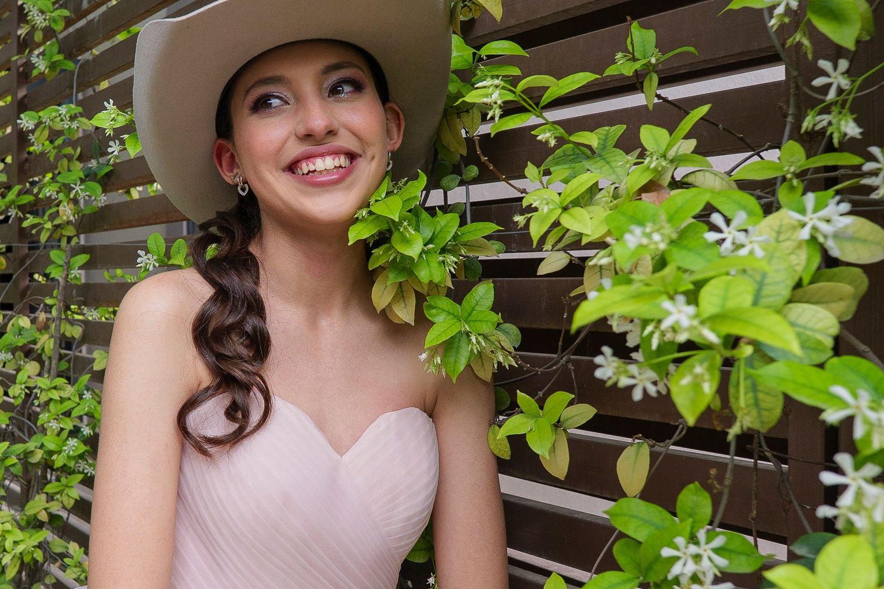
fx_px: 982
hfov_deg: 47.0
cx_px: 243
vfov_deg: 33.4
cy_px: 290
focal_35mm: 40
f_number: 4
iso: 400
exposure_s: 1/200
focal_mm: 16
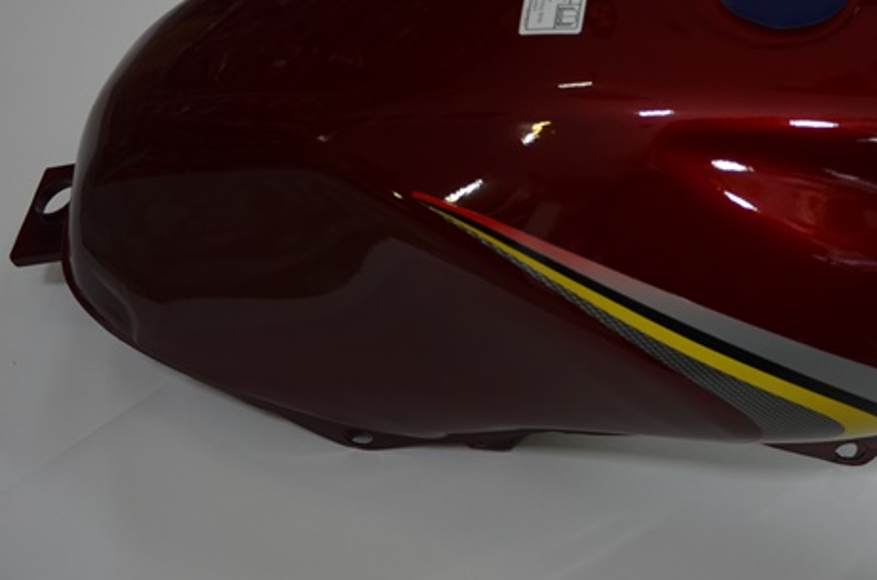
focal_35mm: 59
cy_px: 203
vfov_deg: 22.8
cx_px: 567
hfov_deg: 33.8
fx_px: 1434
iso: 500
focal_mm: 30
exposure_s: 1/40
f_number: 4.2
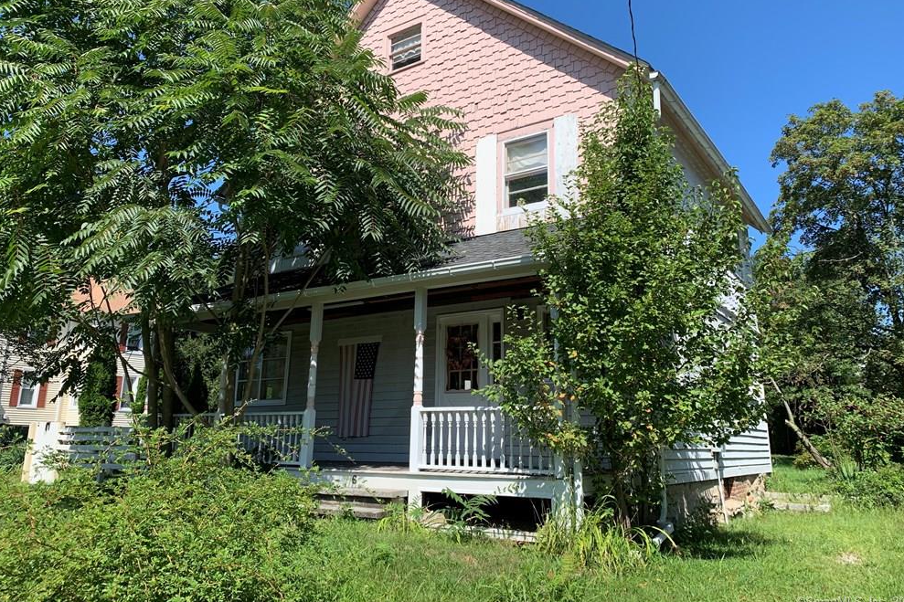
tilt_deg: +14.0
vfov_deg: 46.3
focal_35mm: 28
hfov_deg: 65.5
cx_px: 456
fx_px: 703
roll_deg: -1.2
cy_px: 259
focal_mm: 4.25
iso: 25
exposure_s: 1/1314
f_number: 1.8
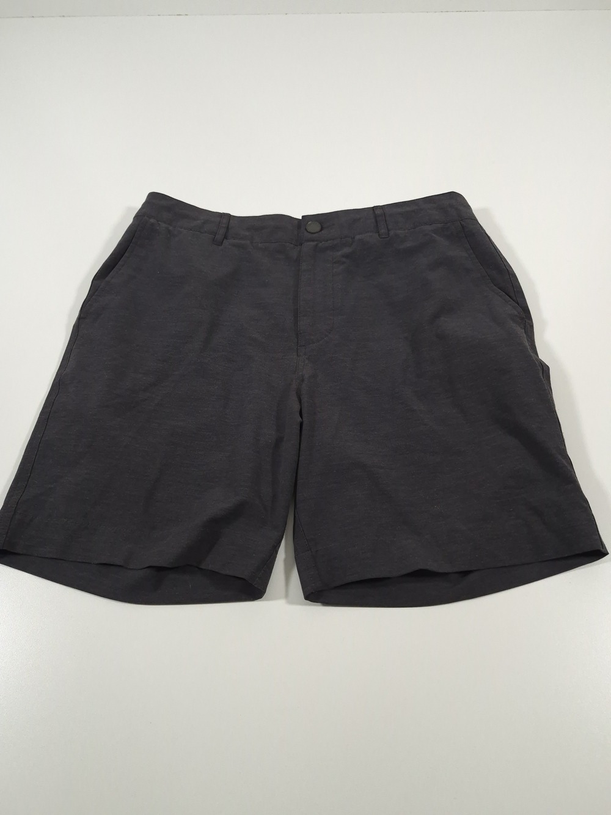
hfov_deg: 58.9
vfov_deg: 73.9
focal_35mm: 23
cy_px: 408
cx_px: 306
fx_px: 541
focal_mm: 5.4
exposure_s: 1/250
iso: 400
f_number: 1.8
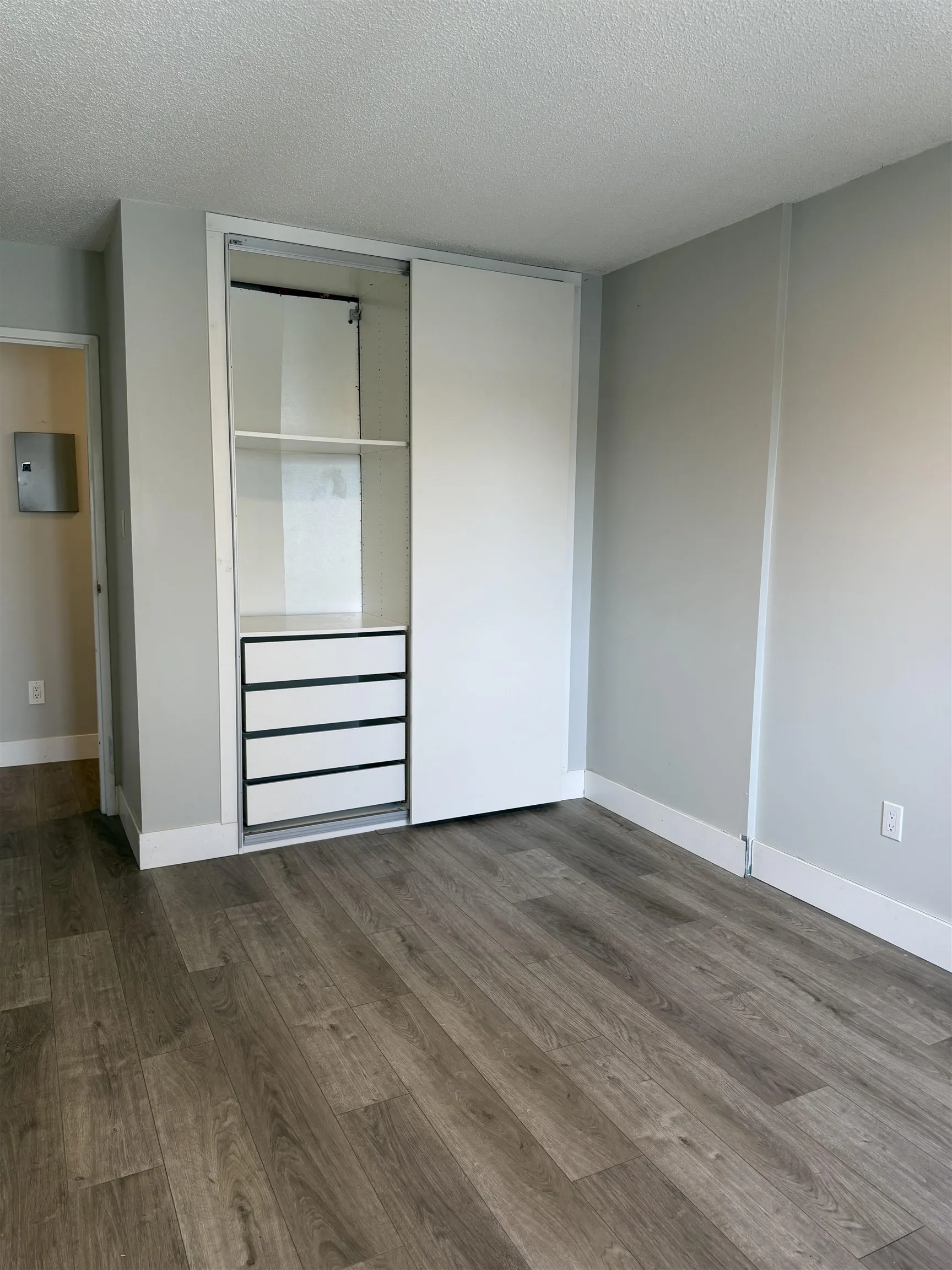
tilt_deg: -6.4
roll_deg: -0.7
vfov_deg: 71.6
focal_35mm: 24
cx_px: 476
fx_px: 880
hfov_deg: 56.8
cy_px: 635
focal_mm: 6.76
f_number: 1.78
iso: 100
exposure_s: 1/120
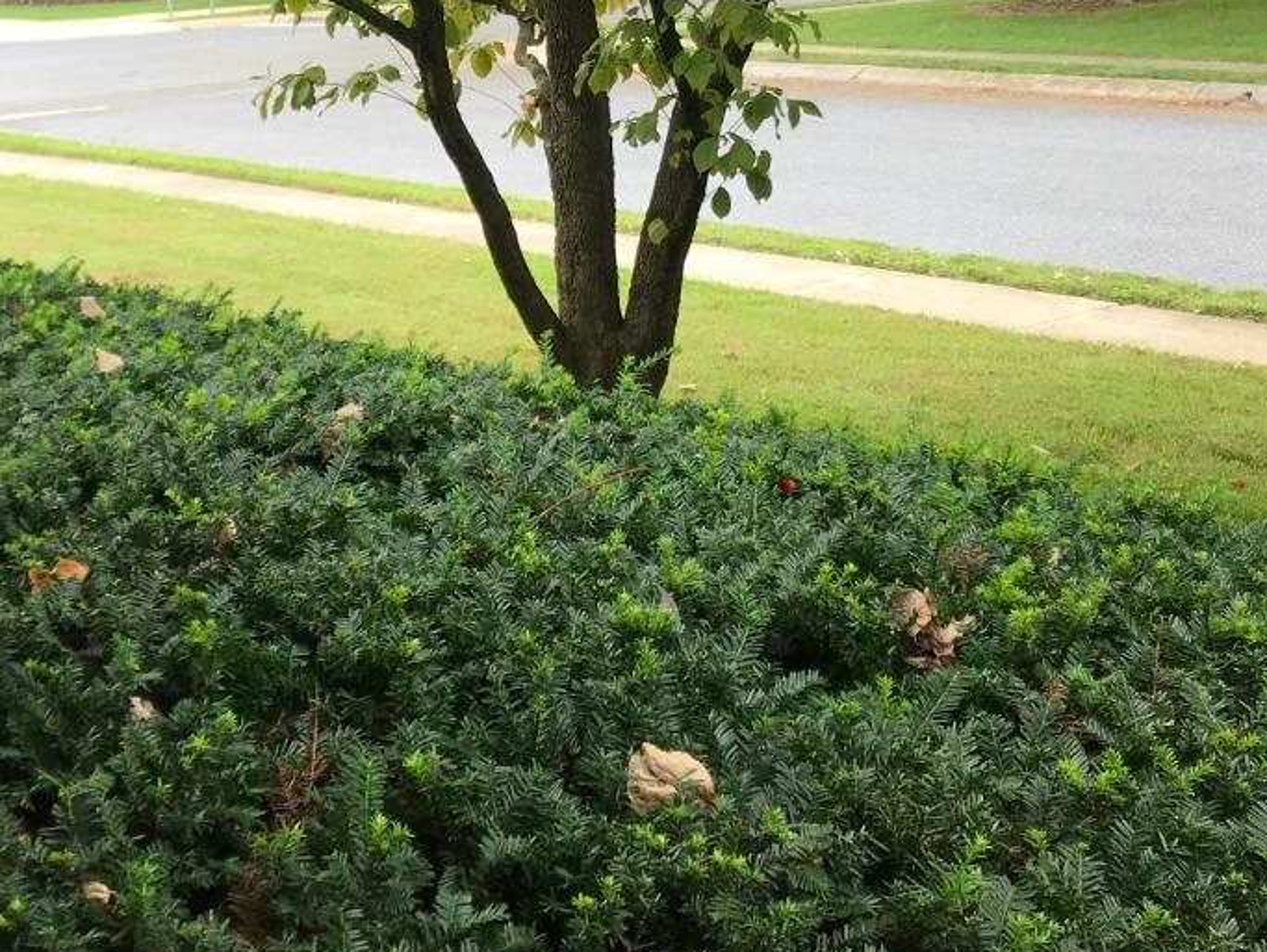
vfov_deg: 24.2
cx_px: 356
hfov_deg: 32.2
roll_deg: +0.8
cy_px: 108
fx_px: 2161
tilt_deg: -5.6
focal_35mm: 59
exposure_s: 1/204
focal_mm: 3.99
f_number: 1.8
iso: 20
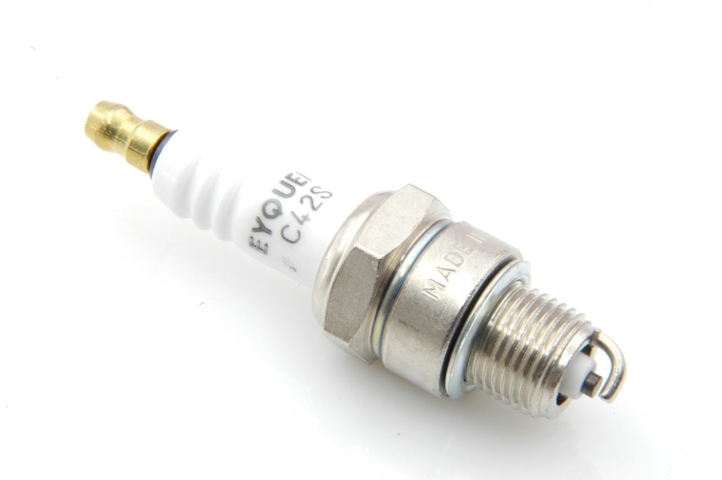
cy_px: 240
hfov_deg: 19.5
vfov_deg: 13.0
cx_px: 361
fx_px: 2103
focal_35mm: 105
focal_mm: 70
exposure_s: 1
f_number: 29
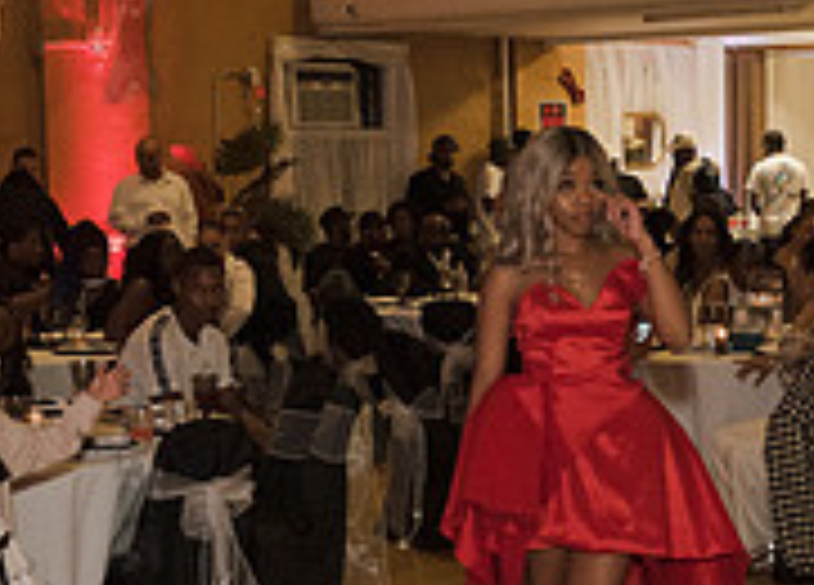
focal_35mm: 96
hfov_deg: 20.5
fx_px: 2224
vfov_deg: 14.9
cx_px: 632
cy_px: 425
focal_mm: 24
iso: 2000
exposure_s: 1/250
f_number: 3.5
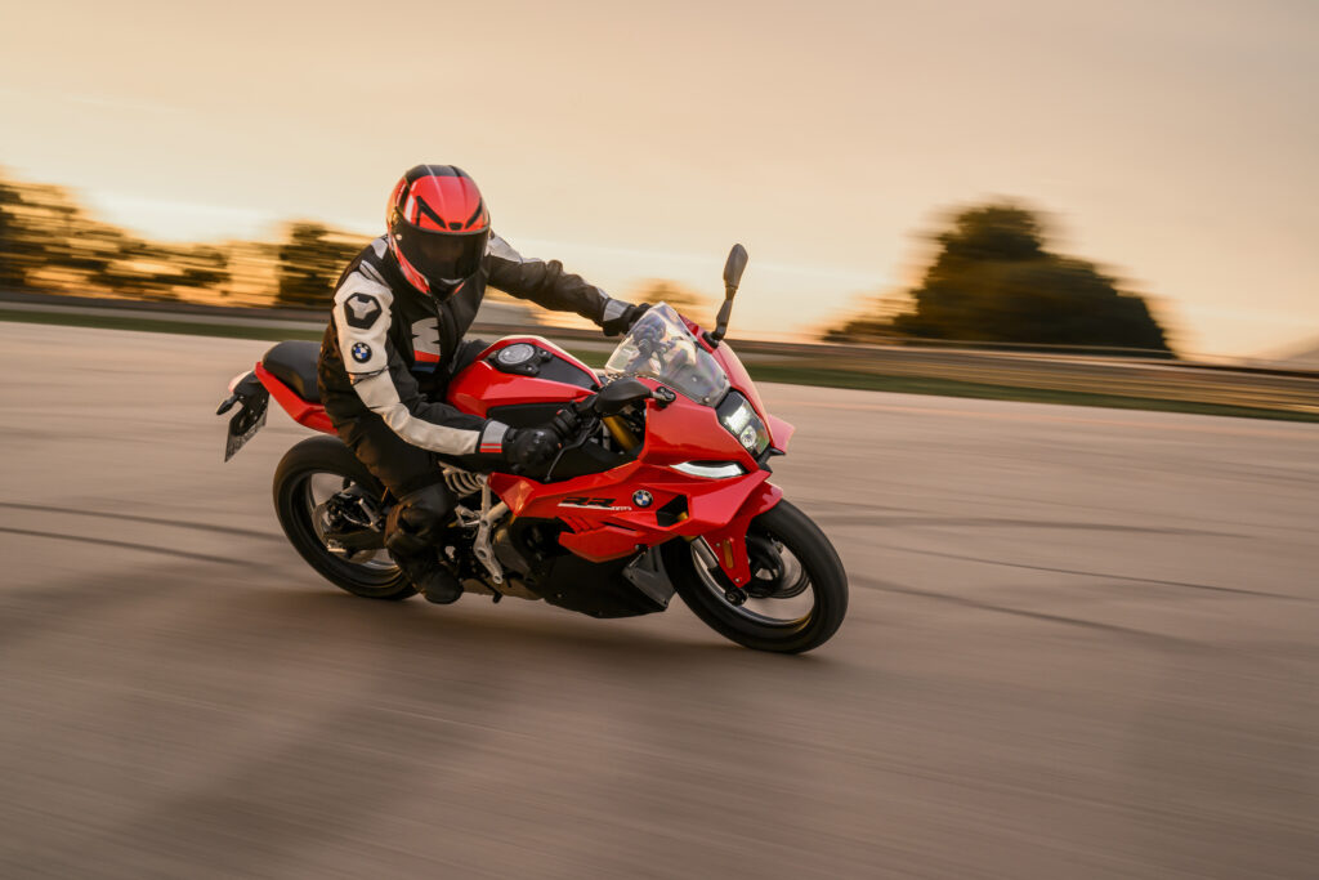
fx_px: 1795
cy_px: 440
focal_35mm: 49
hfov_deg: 40.3
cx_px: 660
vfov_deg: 27.5
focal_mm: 49
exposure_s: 1/25
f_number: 7.1
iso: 320
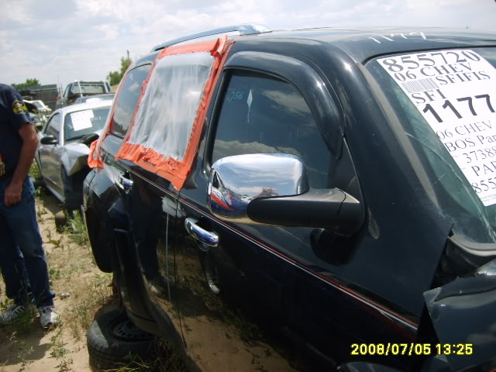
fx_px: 502
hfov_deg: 52.6
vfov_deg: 40.7
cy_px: 186
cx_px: 248
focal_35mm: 35
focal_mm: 5.8
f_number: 7.1
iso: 50
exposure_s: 1/180
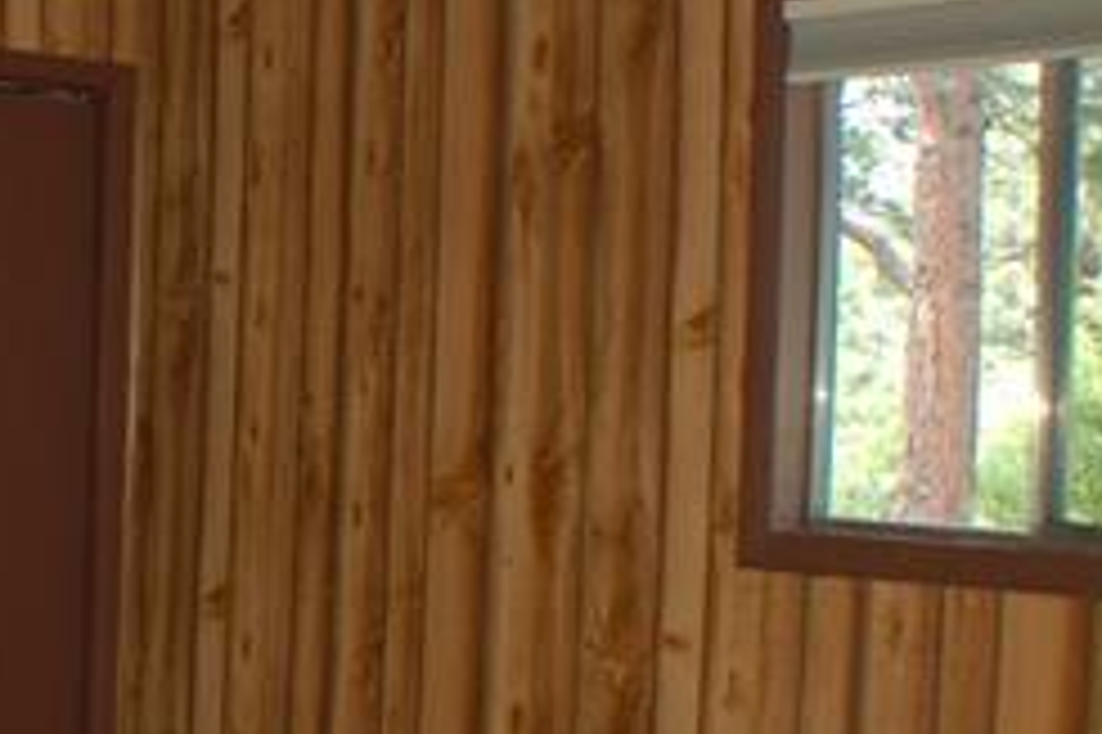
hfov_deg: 20.7
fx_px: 2875
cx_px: -99
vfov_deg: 14.5
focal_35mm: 94
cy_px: 376
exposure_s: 1/60
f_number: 4.2
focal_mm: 24
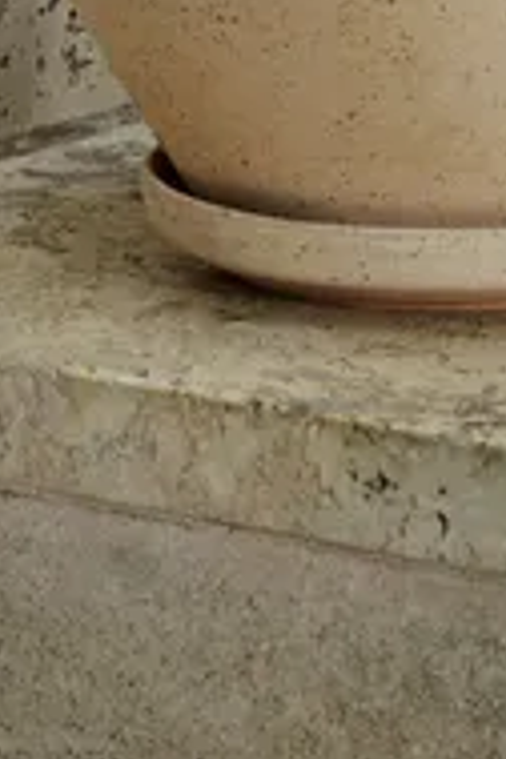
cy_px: -1008
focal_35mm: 323
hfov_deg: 4.2
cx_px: 1189
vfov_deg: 6.1
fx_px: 6809
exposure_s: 1/30
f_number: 8
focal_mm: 68
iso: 400
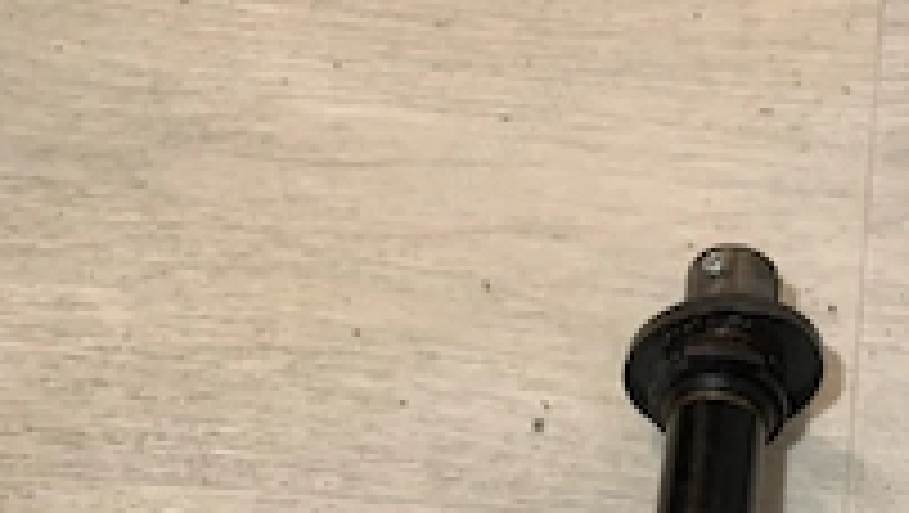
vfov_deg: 18.2
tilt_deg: -78.4
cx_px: 662
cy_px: 846
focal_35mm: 56
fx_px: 1351
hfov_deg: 36.5
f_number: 1.8
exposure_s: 1/50
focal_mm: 4.25
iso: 160
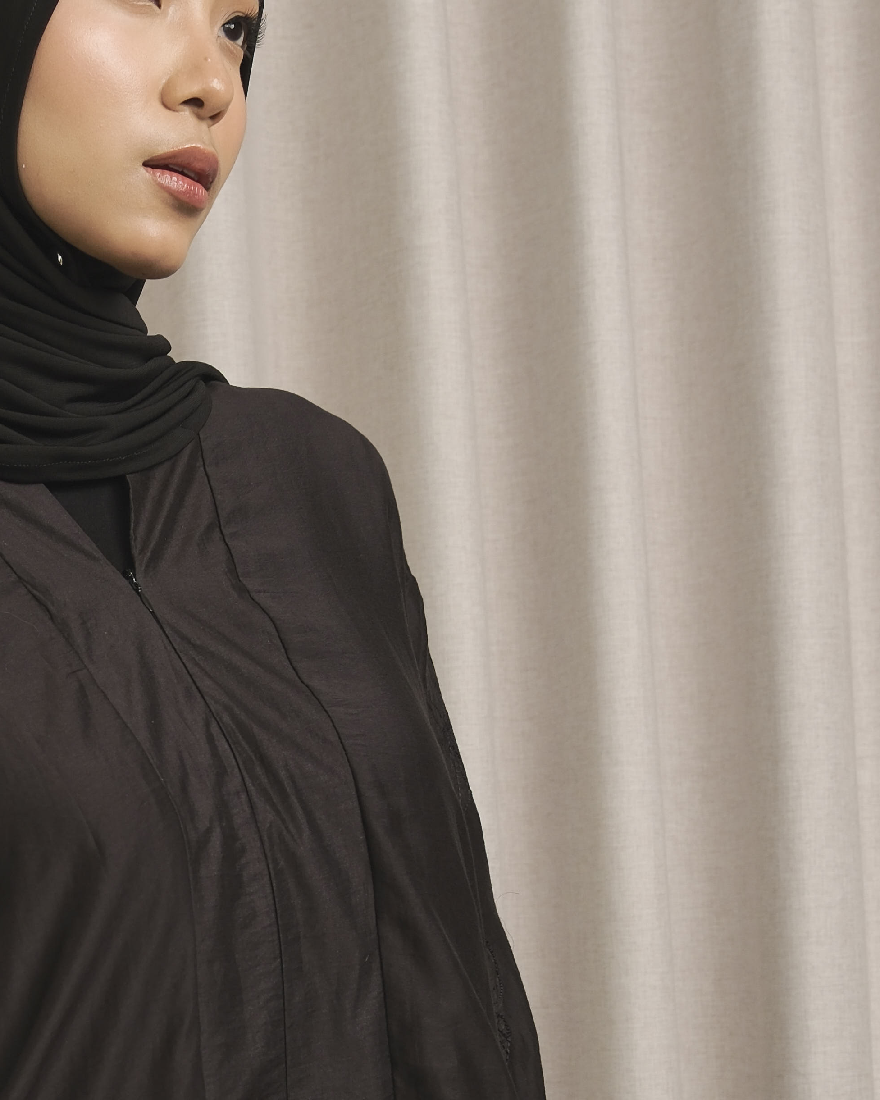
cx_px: -33
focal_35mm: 101
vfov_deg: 18.8
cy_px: 923
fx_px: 3288
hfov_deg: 14.9
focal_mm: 22.7
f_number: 4
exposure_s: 1/125
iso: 200
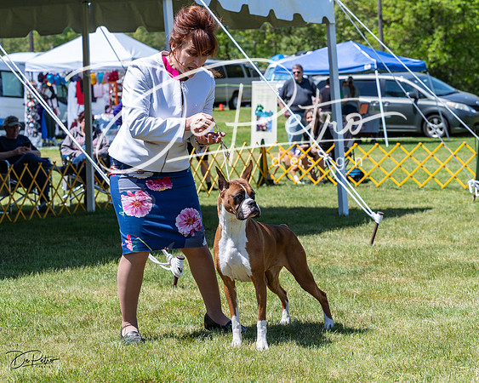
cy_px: 192
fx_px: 1309
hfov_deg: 20.7
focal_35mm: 92
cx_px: 240
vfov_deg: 16.6
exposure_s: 1/640
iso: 200
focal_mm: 82
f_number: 6.3
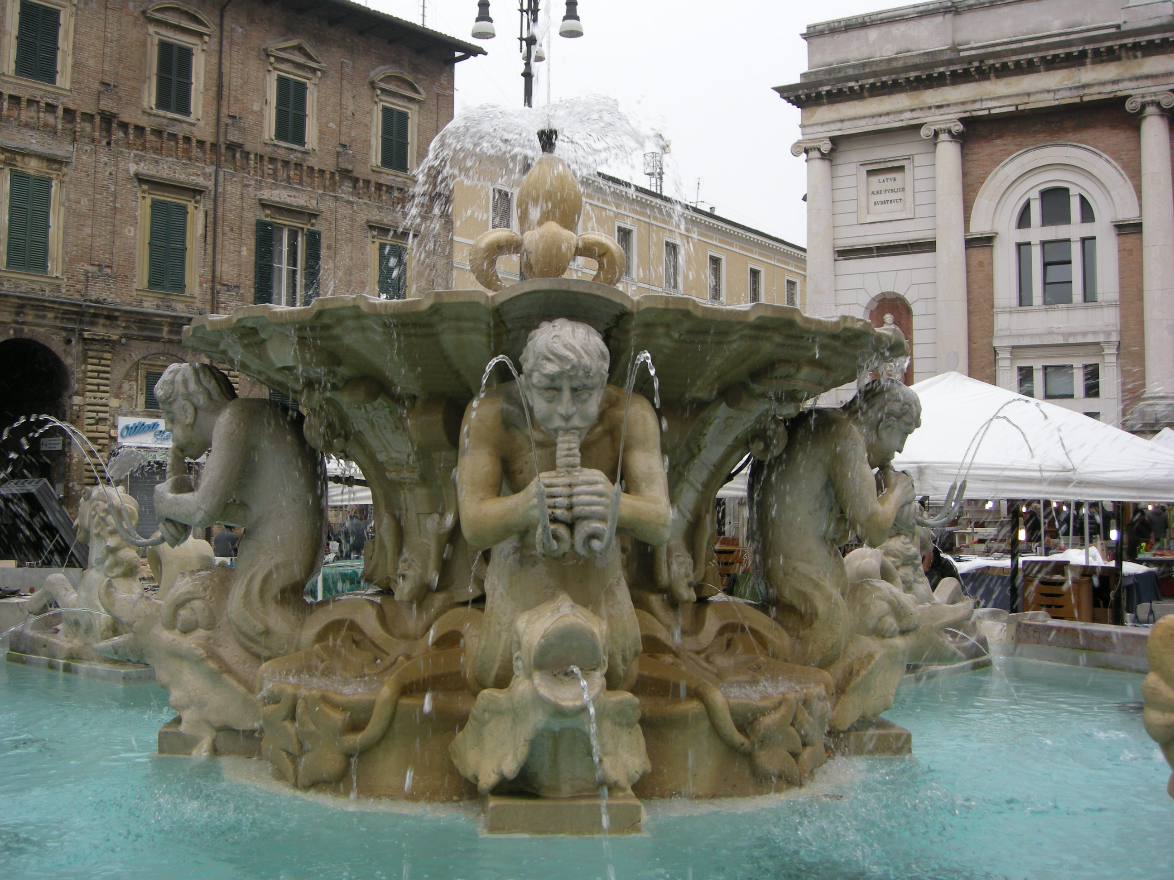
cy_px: 440
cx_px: 587
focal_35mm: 41
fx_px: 1391
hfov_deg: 45.8
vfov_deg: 35.1
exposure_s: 1/116
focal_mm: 8.5
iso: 64
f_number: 3.6
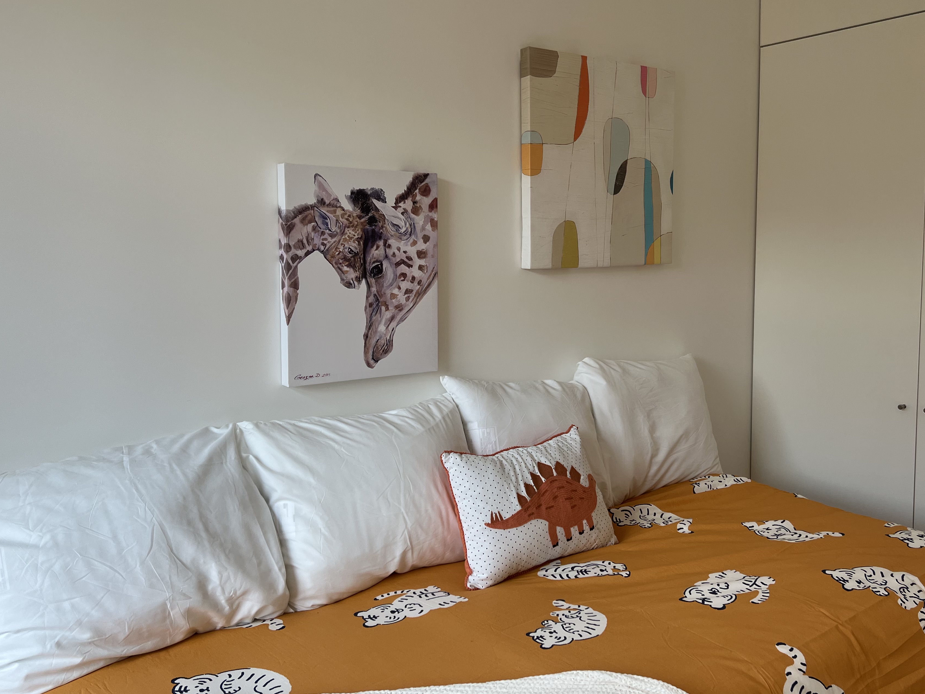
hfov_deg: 58.3
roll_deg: +0.1
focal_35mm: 31
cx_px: 501
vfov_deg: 45.4
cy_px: 322
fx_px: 828
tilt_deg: -5.9
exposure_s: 1/331
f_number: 1.5
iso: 50
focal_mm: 5.7
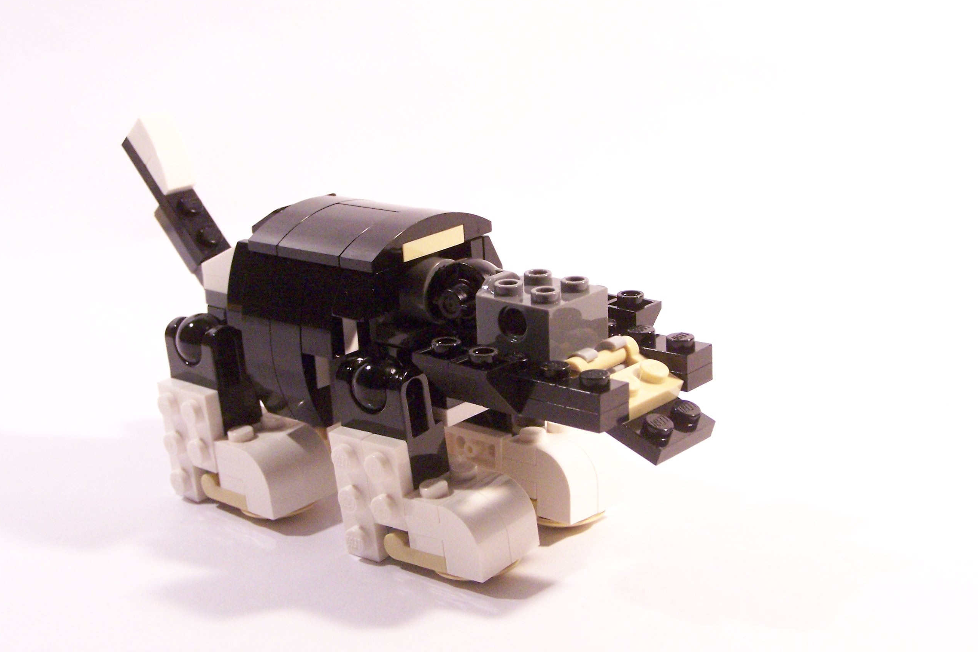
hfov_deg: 32.4
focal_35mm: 62
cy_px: 316
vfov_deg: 21.9
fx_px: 1684
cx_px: 492
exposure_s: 1/30
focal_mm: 9.8
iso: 400
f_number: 3.6
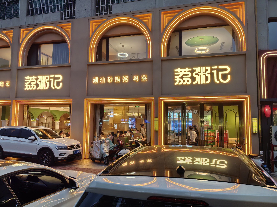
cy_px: 105
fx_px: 224
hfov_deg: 63.4
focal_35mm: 28
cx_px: 134
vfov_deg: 49.7
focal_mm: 5.72
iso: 80
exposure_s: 1/120
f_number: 2
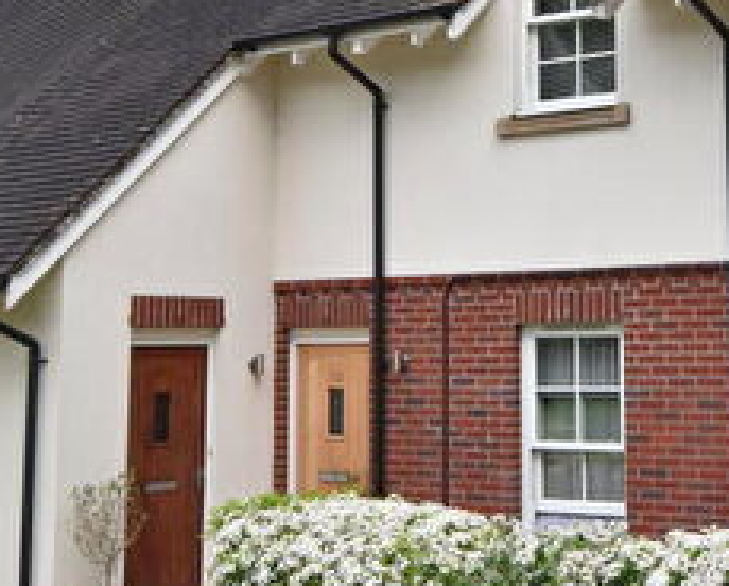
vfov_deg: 23.5
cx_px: 618
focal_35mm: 64
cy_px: 129
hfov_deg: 28.5
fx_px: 1393
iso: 100
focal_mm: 15
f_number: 3.5
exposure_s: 1/250
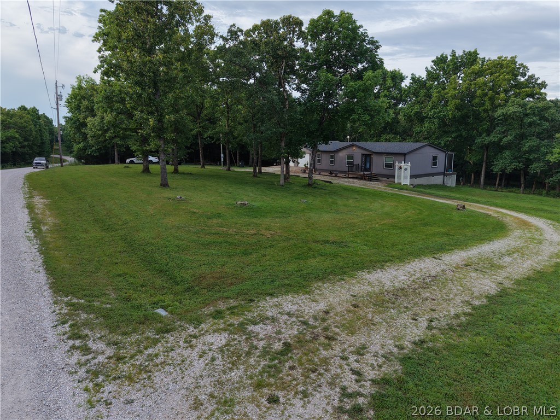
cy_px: 210
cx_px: 280
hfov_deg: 71.6
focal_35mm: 24
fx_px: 388
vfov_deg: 56.8
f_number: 1.8
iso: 380
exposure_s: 1/2000
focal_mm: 8.67
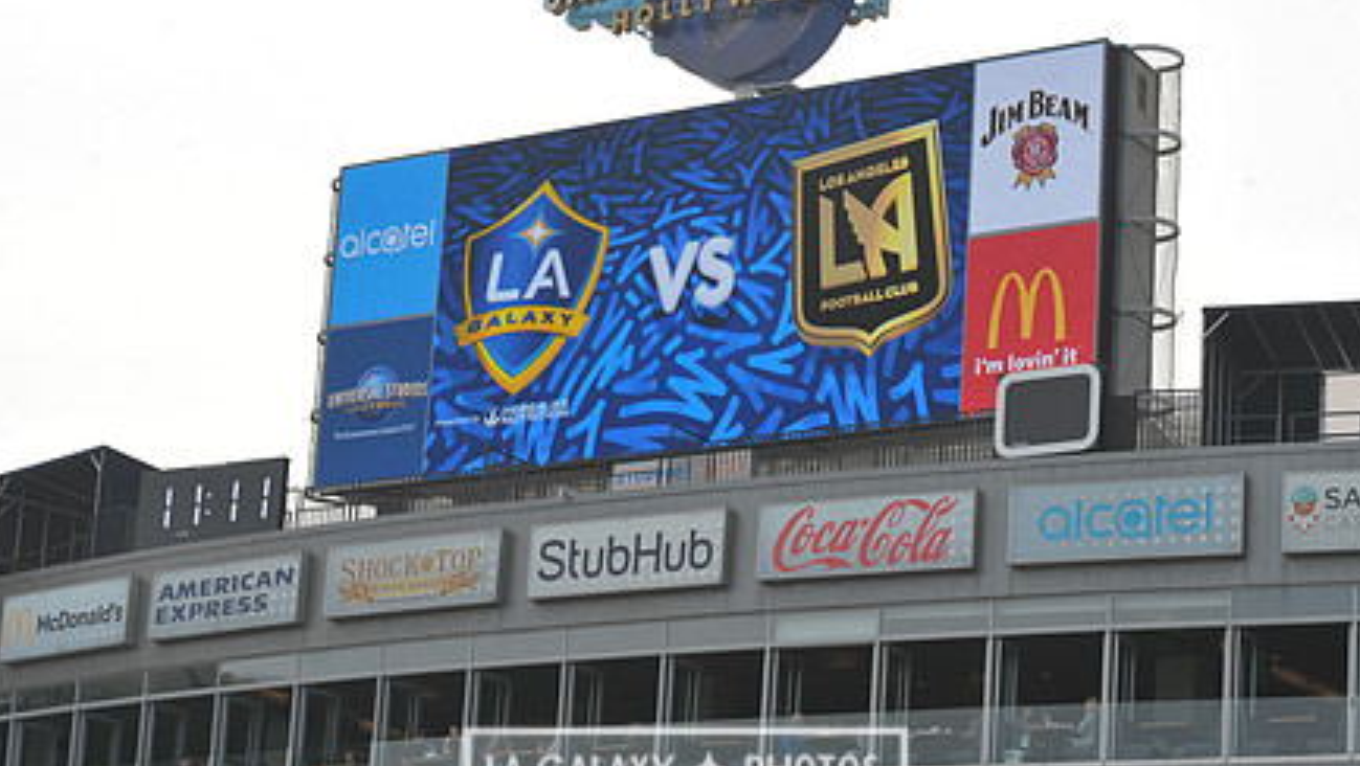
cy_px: 298
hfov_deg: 18.6
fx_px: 4149
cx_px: 685
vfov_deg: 10.5
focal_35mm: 115
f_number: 10
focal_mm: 82
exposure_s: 1/400
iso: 200
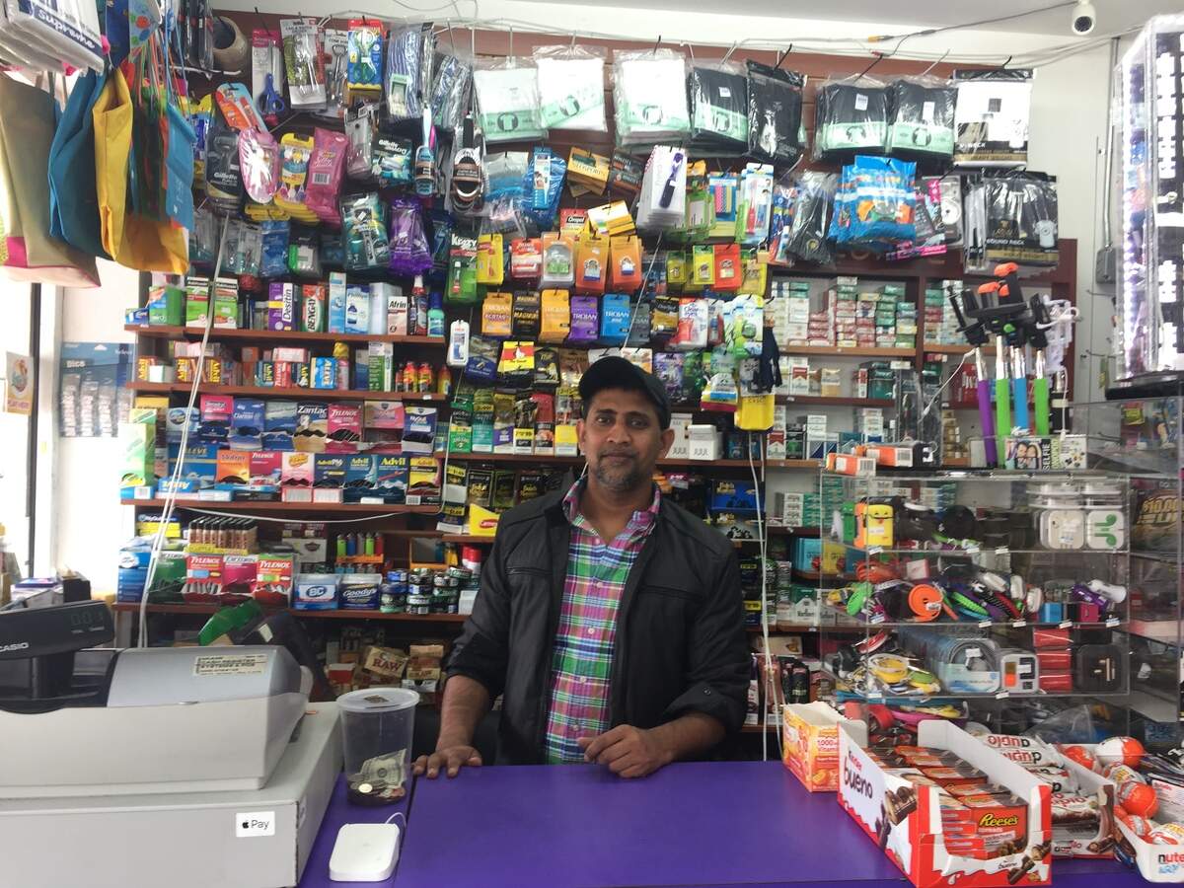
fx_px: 992
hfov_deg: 61.7
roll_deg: -1.2
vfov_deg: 48.2
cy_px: 444
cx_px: 592
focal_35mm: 29
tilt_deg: -0.3
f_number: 2.2
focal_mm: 4.15
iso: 32
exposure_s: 1/40
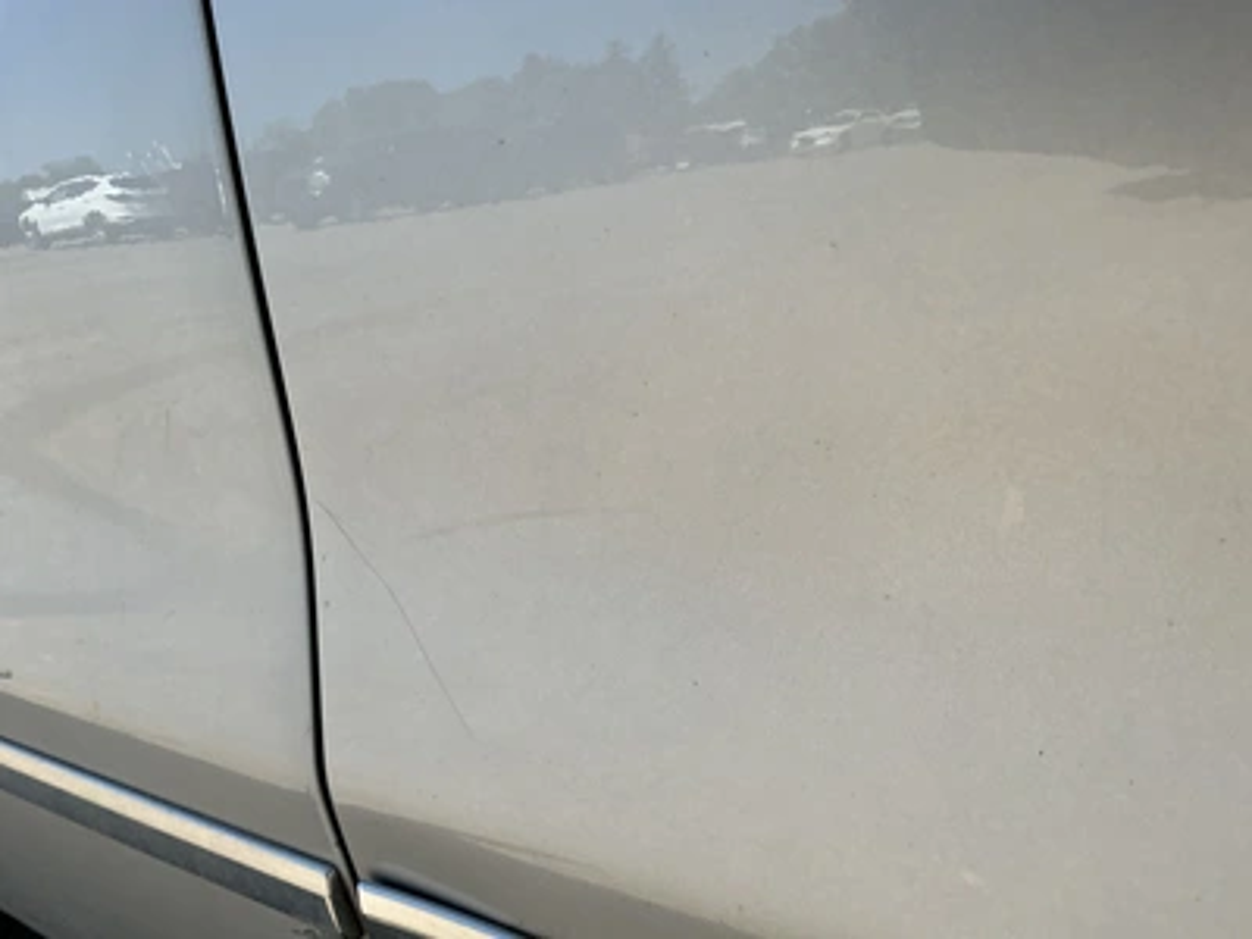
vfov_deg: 49.7
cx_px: 626
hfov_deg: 63.4
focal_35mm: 28
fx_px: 1013
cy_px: 470
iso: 25
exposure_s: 1/842
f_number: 1.8
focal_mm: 3
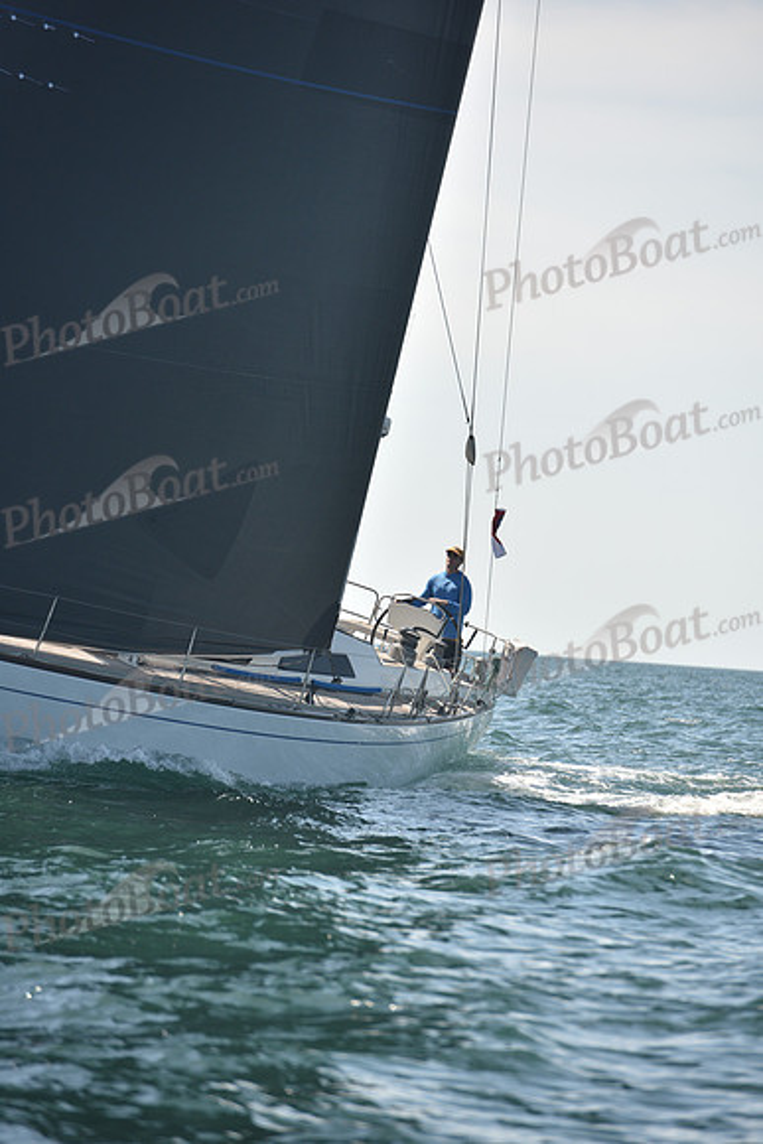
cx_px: 382
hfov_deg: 6.9
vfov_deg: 10.3
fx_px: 6354
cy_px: 572
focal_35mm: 200
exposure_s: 1/640
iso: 250
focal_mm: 200
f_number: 5
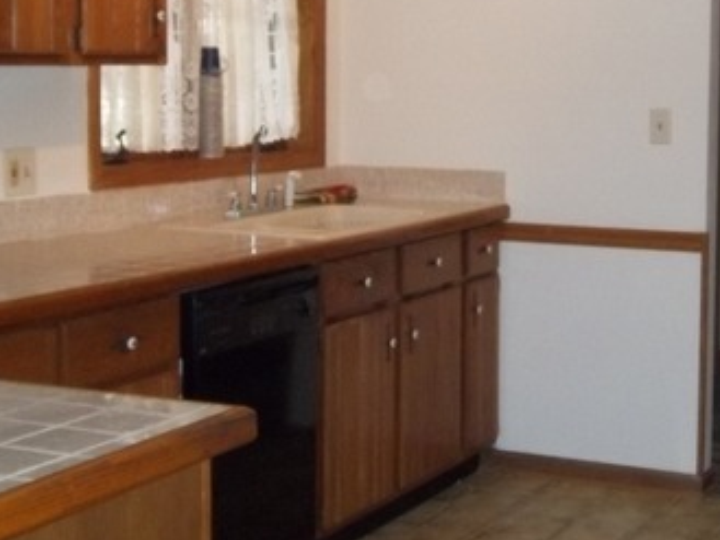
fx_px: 1415
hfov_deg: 28.5
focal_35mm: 68
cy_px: 177
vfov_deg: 21.5
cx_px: 403
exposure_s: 1/40
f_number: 3.86
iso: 320
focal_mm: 6.17
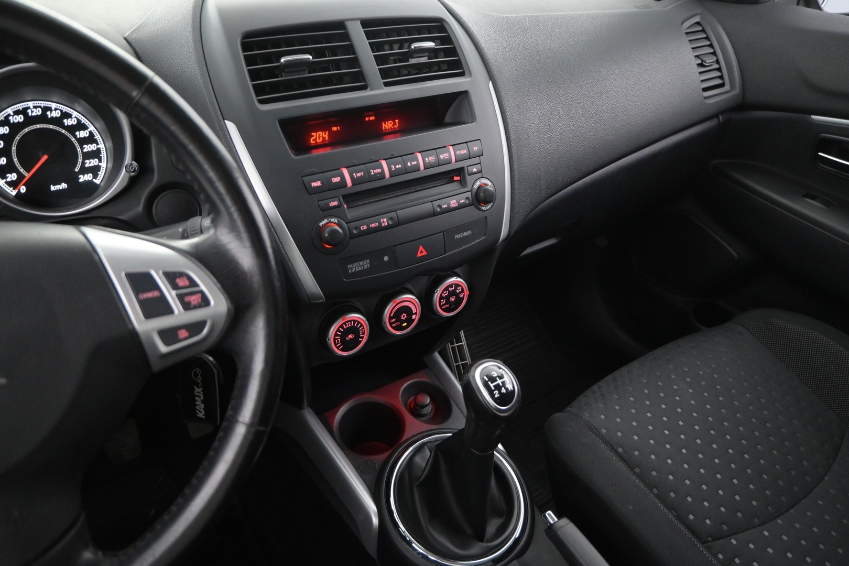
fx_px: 566
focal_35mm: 24
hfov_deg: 73.7
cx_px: 424
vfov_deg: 53.1
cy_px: 283
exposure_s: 1/25
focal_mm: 16
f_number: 3.5
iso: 2800
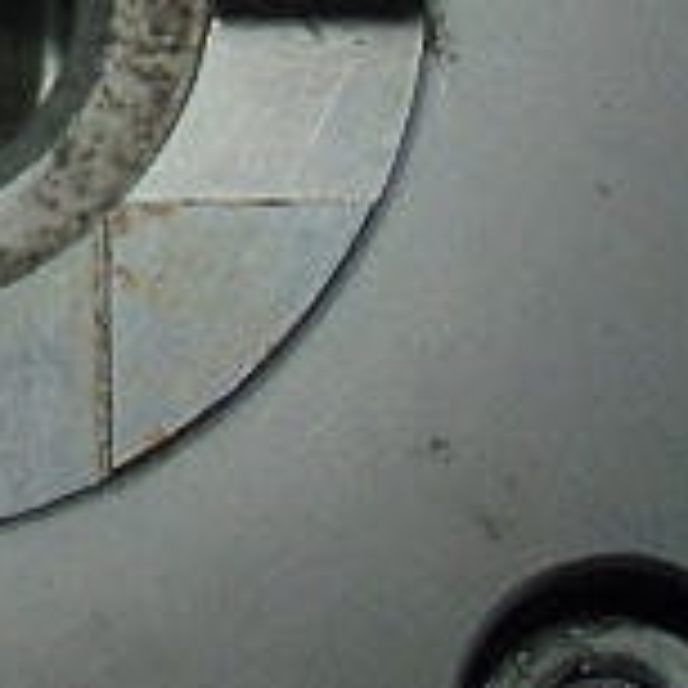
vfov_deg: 10.0
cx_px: -198
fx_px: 3913
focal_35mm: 174
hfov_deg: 9.9
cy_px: 36
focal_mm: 8.29
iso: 400
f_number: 4.2
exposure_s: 1/50
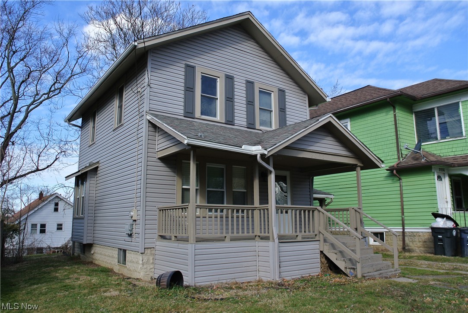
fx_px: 351
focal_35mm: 27
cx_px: 234
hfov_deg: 67.3
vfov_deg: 48.0
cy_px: 156
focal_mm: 10
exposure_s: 1/500
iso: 100
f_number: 4.5
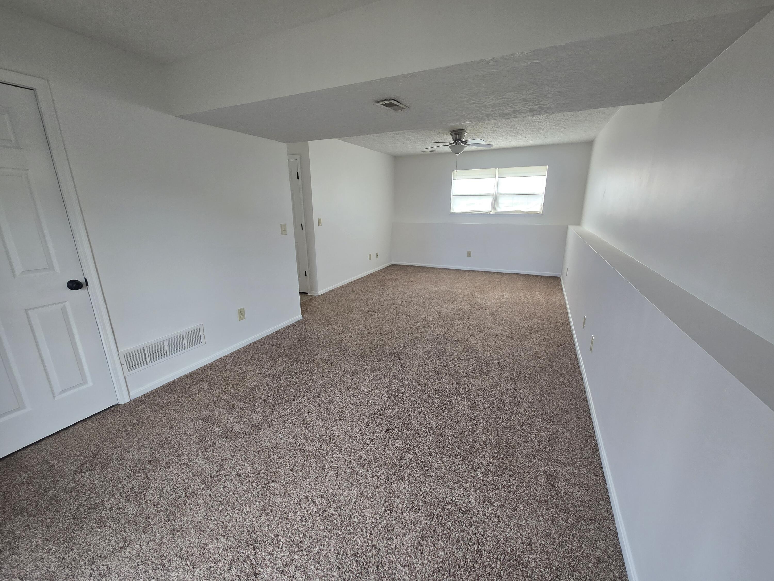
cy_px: 290
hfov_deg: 106.2
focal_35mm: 13
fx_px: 291
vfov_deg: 89.9
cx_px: 387
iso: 160
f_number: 2.2
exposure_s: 1/60
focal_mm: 2.2
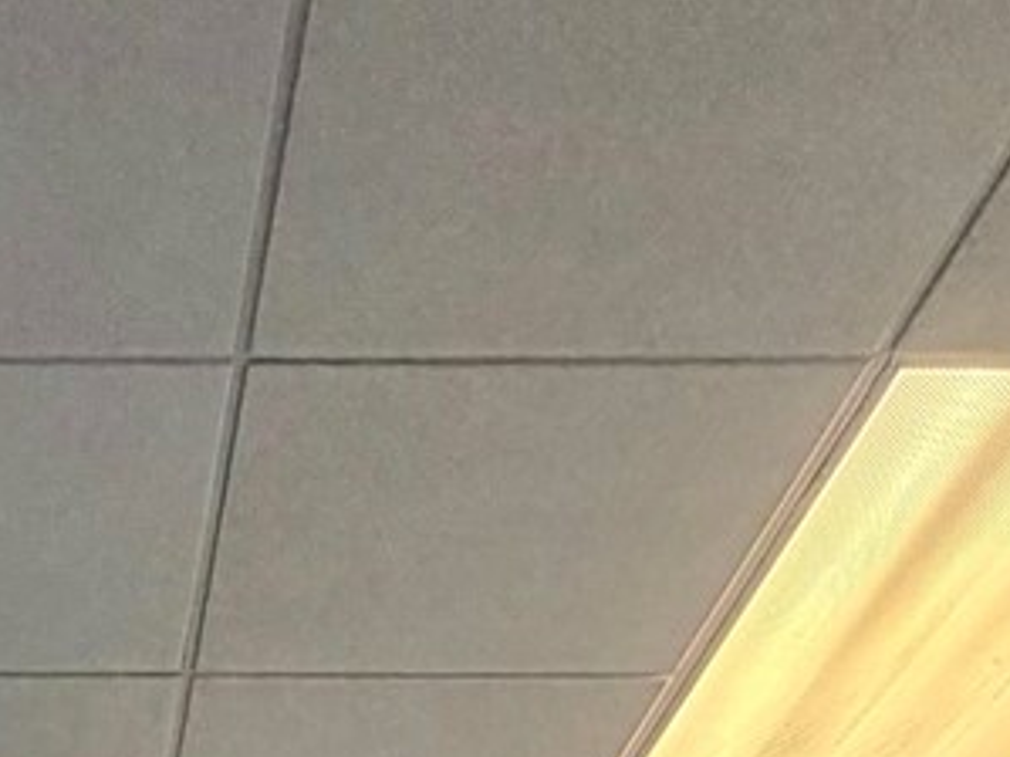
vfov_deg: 14.2
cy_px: 1751
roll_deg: +0.0
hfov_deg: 24.9
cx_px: 20
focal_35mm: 75
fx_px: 2187
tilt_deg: +0.0
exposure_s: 1/60
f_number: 2.2
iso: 320
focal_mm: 2.22
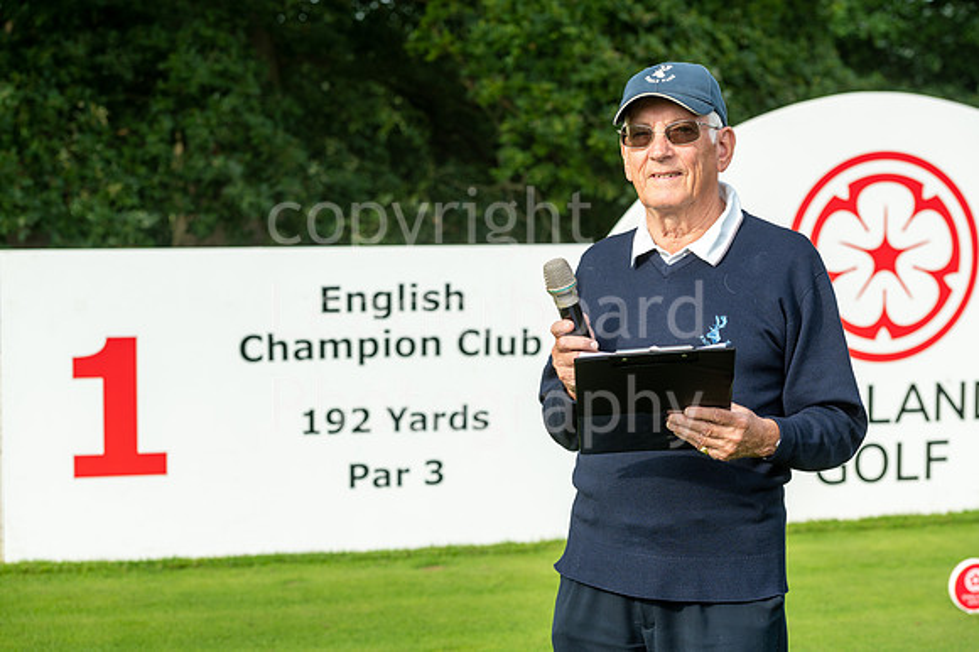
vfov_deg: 16.5
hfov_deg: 24.6
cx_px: 490
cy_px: 326
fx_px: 2244
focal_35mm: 83
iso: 200
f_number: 5.6
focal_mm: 80
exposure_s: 1/500
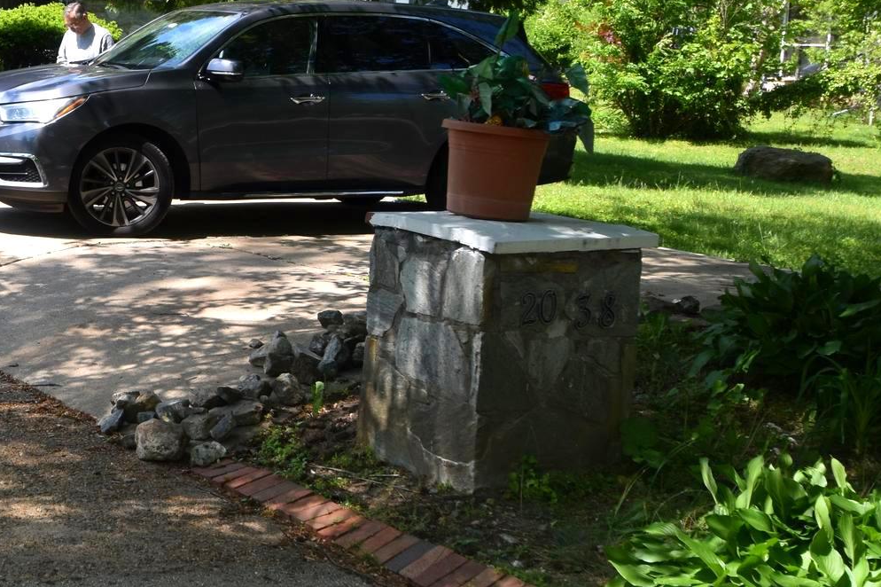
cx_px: -3
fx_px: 1663
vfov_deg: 20.0
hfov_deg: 27.9
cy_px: 214
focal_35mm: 68
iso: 220
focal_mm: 22
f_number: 8
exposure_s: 1/250
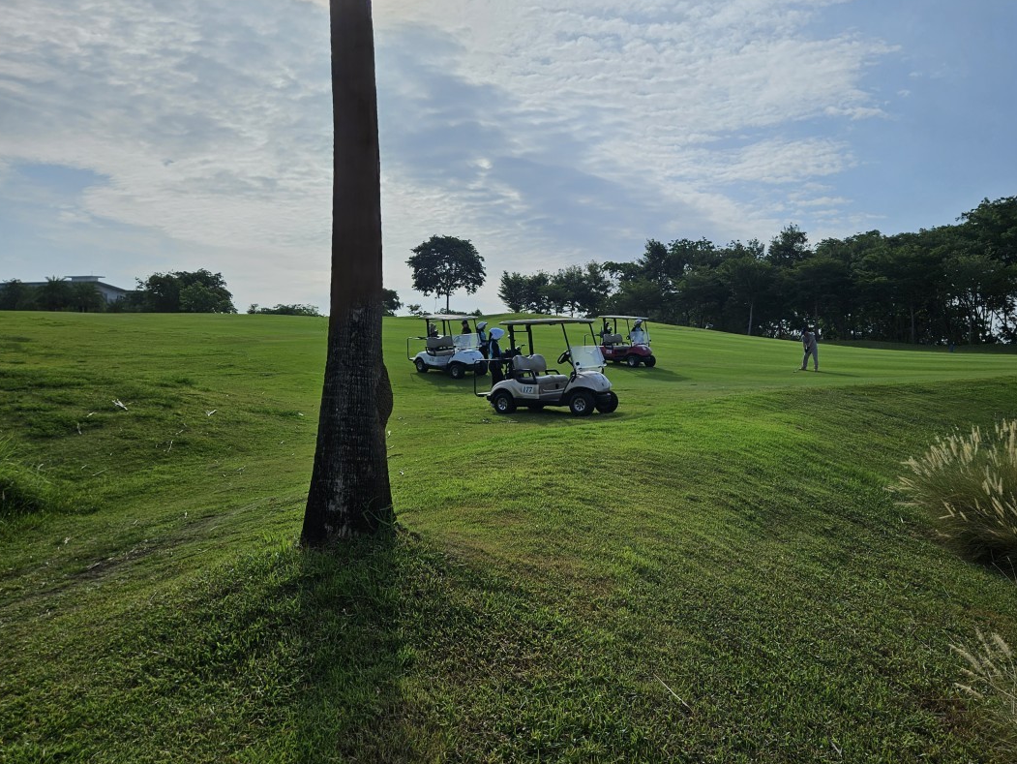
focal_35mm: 28
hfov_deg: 63.1
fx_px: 823
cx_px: 589
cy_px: 301
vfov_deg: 49.4
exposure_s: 1/6084
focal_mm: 5.4
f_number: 1.8
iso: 25
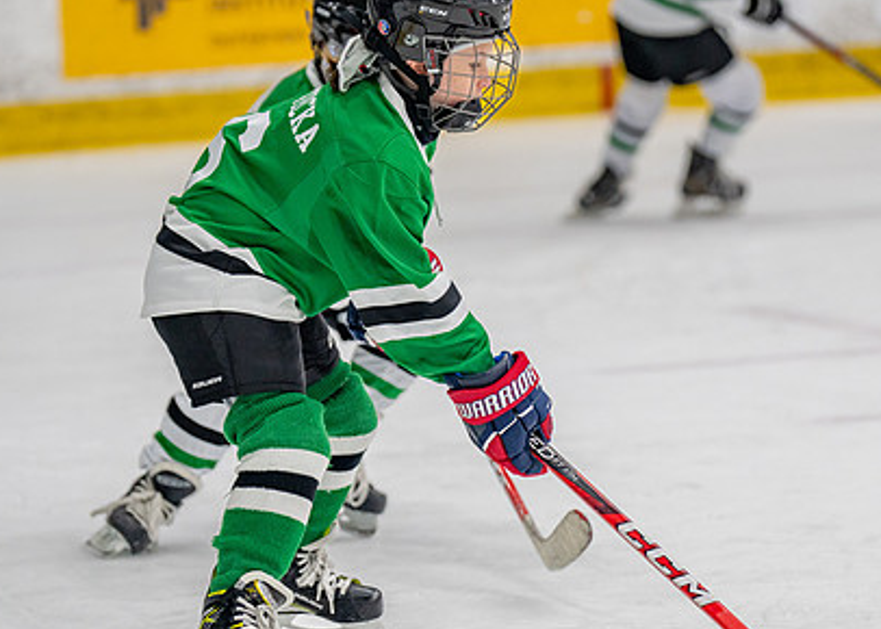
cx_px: 465
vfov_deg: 6.1
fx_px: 5930
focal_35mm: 237
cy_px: 378
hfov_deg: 8.5
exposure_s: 1/1600
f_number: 2.8
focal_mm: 132
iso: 1000
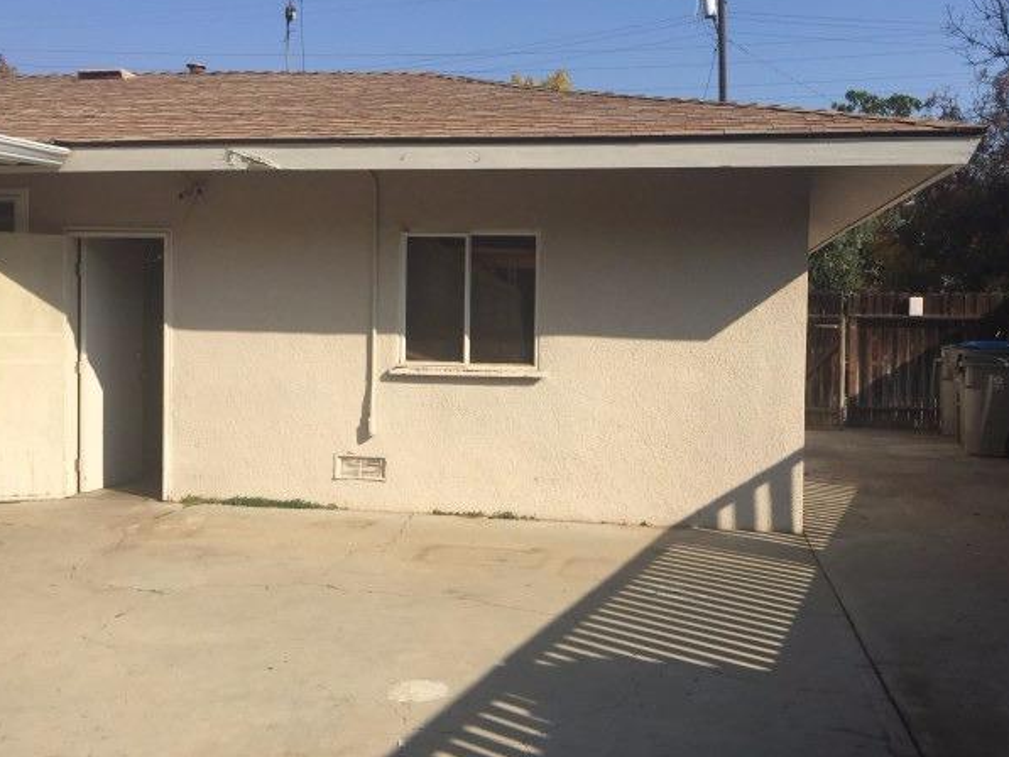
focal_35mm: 34
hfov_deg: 53.9
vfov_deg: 41.8
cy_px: 364
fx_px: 991
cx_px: 517
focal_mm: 4.15
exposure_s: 1/2198
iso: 32
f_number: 2.2
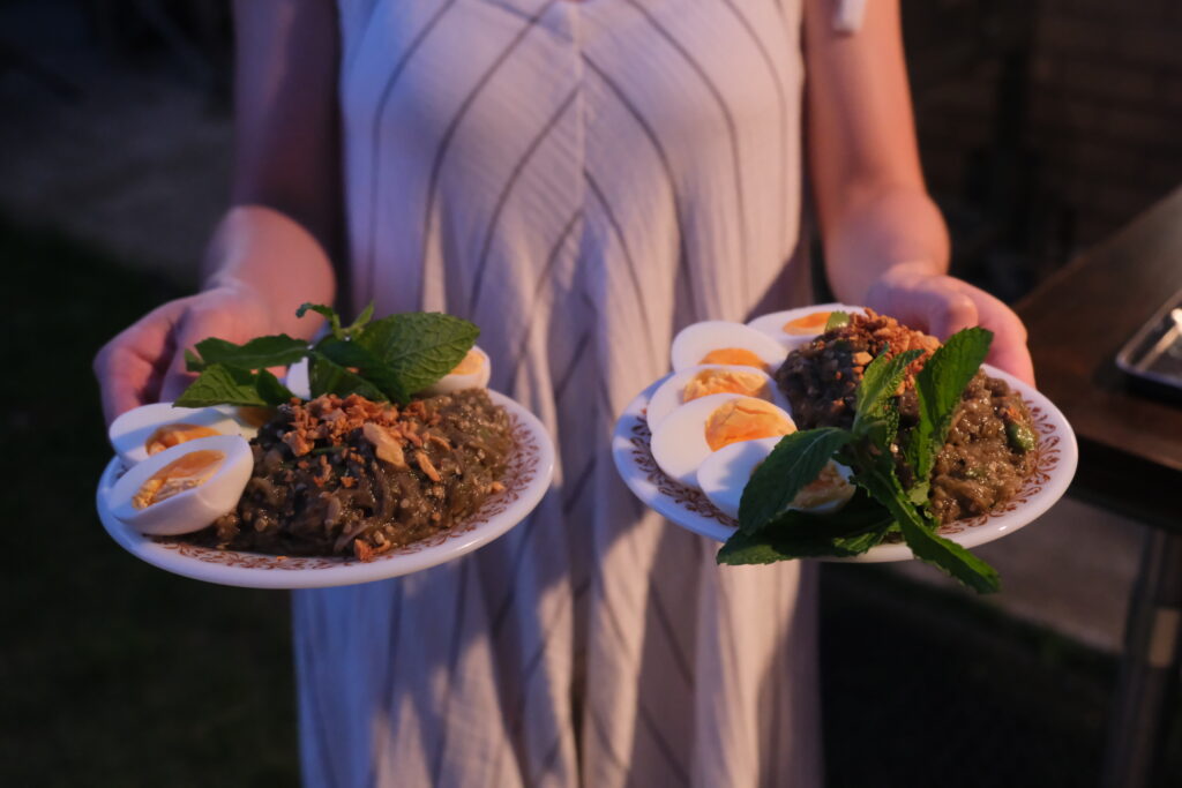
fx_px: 1609
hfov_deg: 40.3
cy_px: 394
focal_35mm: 49
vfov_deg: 27.5
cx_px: 591
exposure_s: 1/200
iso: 6400
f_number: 4.3
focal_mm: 32.6
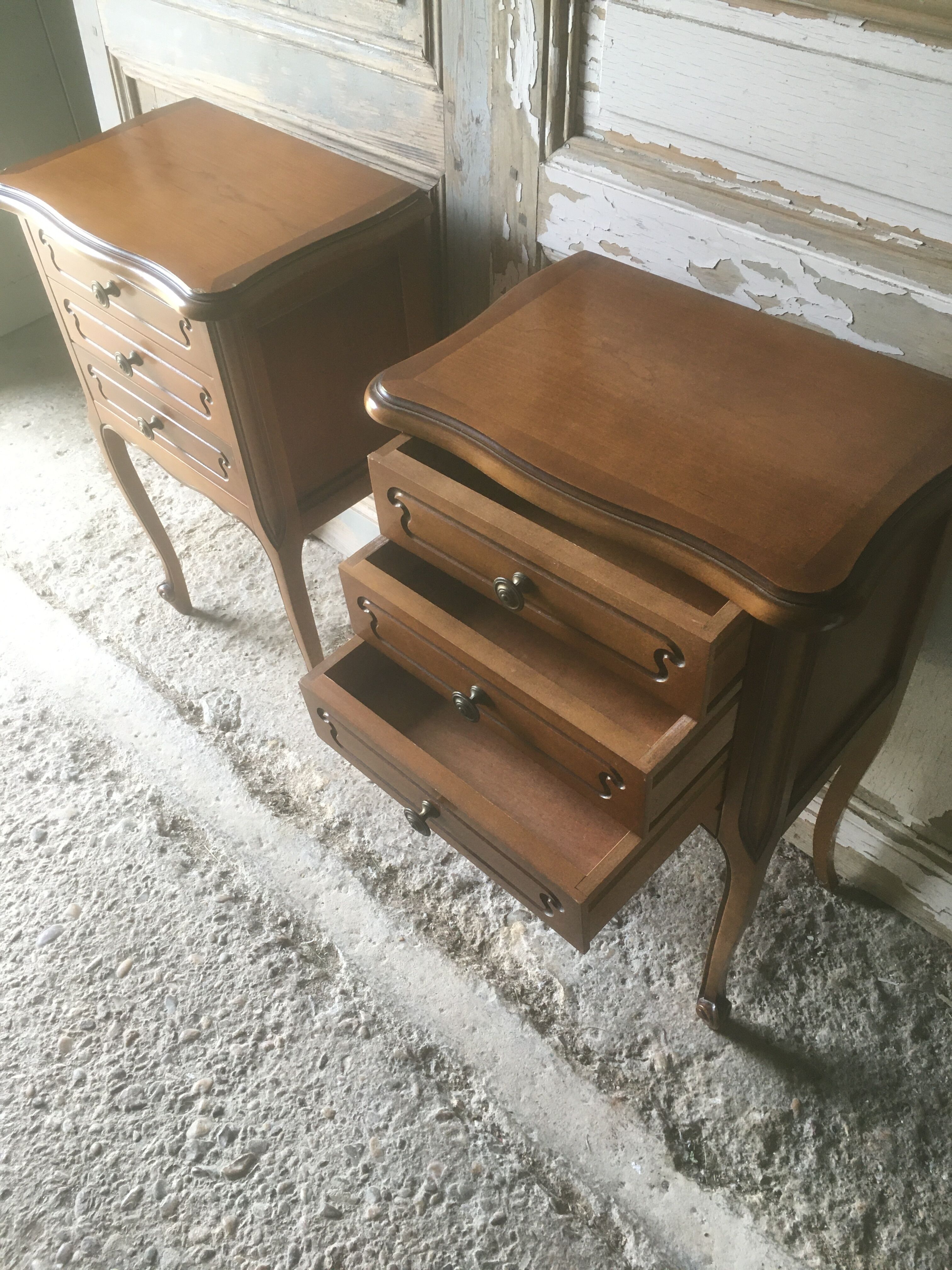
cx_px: 476
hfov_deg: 48.2
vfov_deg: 61.7
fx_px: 1063
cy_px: 635
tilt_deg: -45.9
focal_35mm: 29
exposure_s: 1/33
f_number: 2.2
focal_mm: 4.15
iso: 64
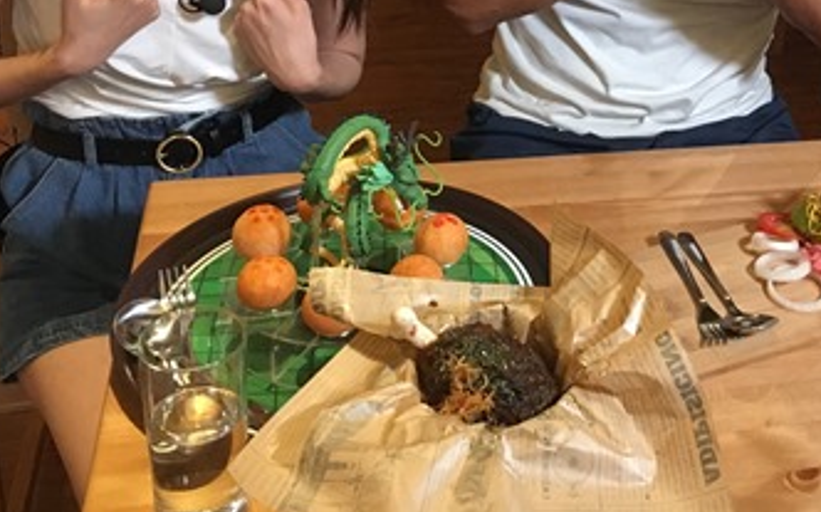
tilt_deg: -20.6
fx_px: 1319
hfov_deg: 33.1
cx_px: 708
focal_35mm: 59
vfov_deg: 20.9
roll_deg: -5.8
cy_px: -57
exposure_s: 1/30
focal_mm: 4.15
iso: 200
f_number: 2.2
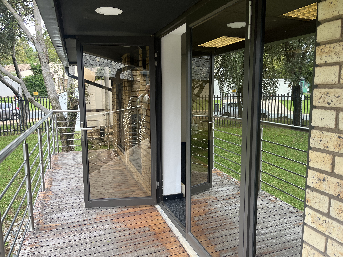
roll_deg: -0.5
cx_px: 172
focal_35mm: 26
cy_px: 128
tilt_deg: -9.5
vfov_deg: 53.1
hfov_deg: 67.3
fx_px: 258
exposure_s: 1/133
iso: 32
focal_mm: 5.1
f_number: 1.6
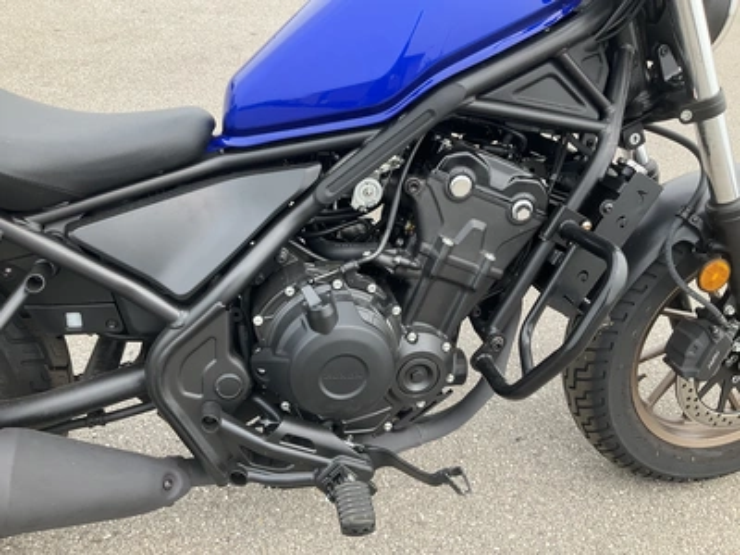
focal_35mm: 29
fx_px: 620
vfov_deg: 48.2
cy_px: 278
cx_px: 370
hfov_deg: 61.7
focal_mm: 3
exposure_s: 1/327
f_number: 1.8
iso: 25
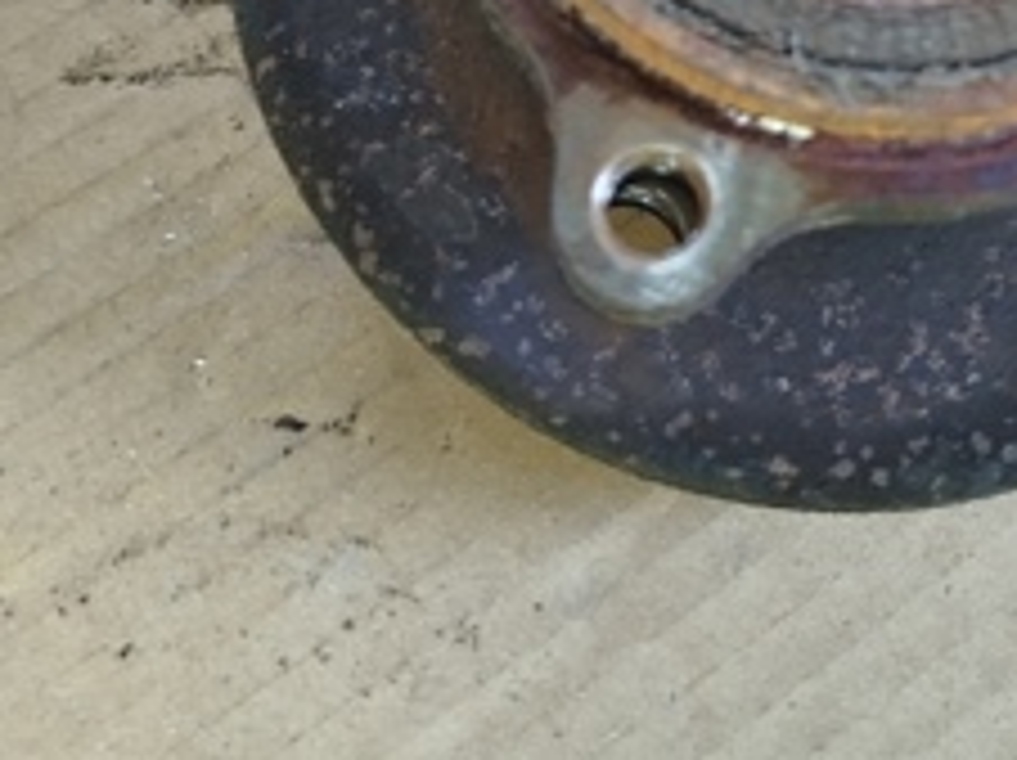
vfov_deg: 19.9
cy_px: -220
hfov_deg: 28.3
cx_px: 738
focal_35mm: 68
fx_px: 1996
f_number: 1.7
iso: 400
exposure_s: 1/33
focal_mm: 5.31
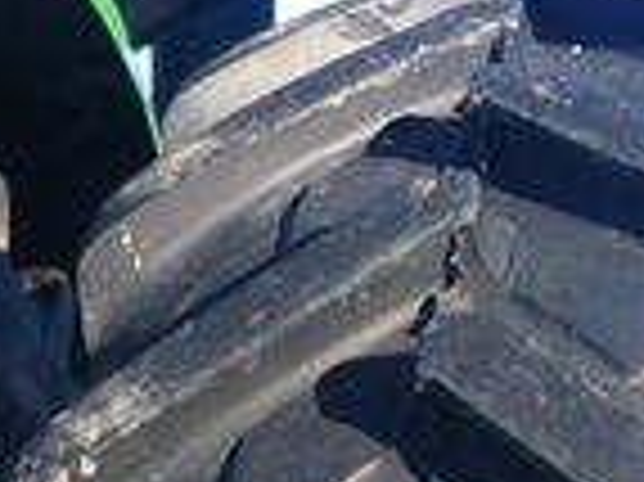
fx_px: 2472
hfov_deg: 14.4
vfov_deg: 10.7
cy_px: 734
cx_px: -108
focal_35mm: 133
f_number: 2.8
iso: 80
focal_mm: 3.85
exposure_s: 1/279
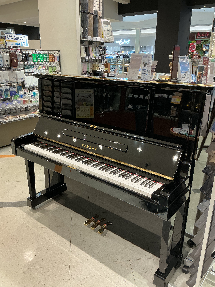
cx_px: 108
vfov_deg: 61.7
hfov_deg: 48.2
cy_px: 144
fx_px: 240
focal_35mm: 29
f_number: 1.8
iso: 80
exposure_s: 1/60
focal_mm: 3
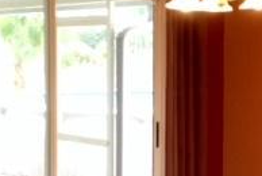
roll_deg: -0.4
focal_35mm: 113
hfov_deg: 18.0
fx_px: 824
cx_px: 188
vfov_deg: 12.2
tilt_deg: -2.0
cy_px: 110
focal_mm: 4.12
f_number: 2.4
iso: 100
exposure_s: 1/20
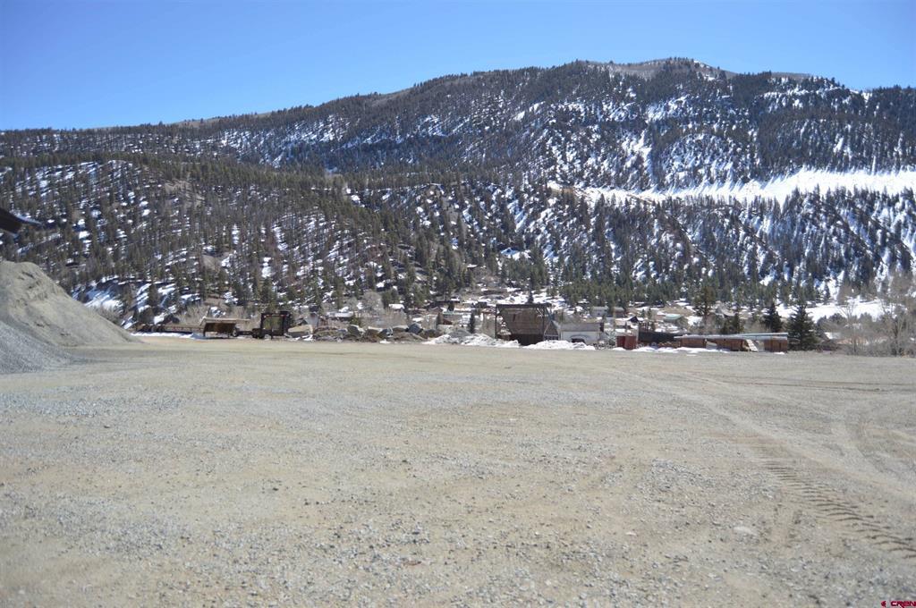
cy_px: 304
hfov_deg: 67.4
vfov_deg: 47.8
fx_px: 686
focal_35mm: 27
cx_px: 458
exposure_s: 1/1000
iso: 100
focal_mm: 18
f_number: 3.5
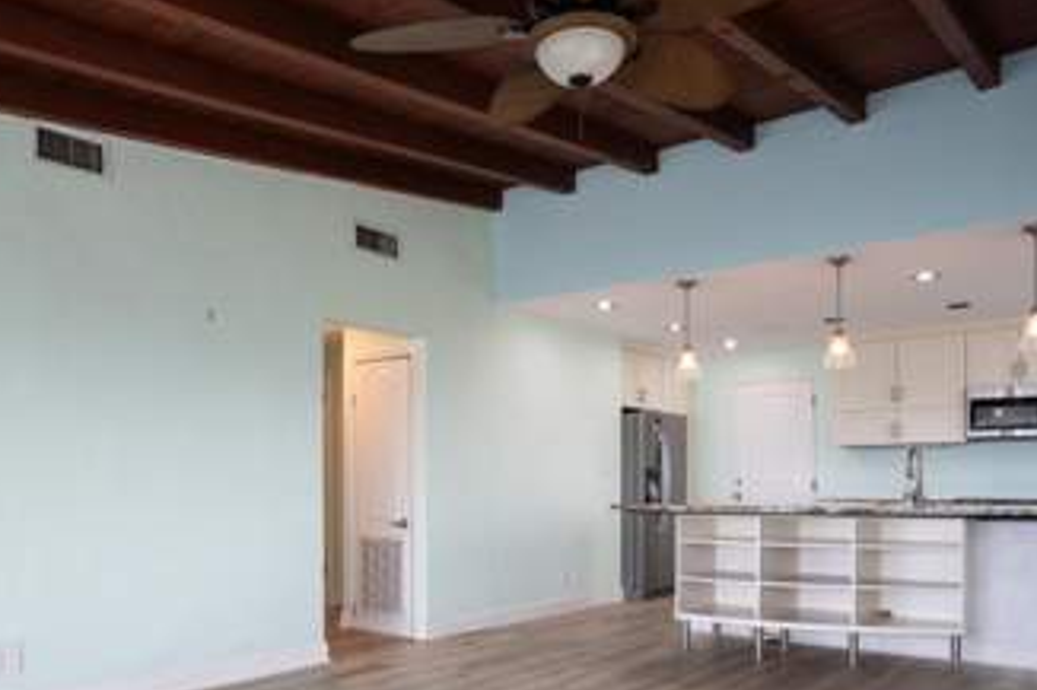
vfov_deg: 45.2
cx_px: 509
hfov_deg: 65.5
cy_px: 496
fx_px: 806
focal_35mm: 28
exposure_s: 1/15
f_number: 8
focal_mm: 19
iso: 320
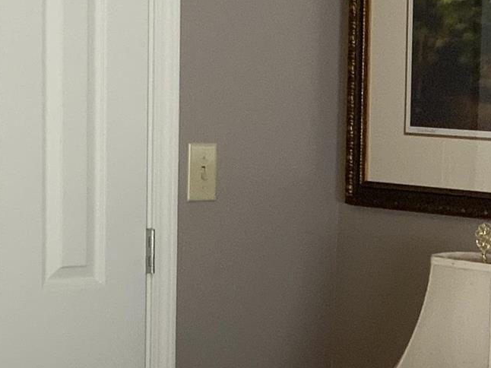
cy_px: 382
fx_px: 1957
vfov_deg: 10.6
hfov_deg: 14.1
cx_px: 506
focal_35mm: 138
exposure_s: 1/60
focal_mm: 3
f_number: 1.8
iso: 80
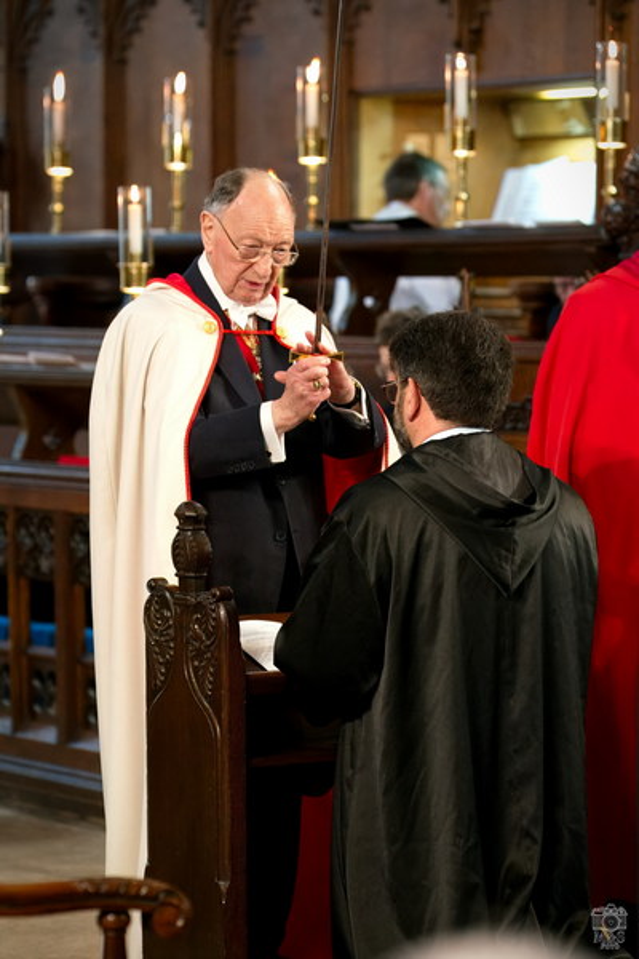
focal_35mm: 98
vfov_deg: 20.8
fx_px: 2609
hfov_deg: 14.0
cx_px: 320
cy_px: 480
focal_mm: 98
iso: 8000
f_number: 2.8
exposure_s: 1/320
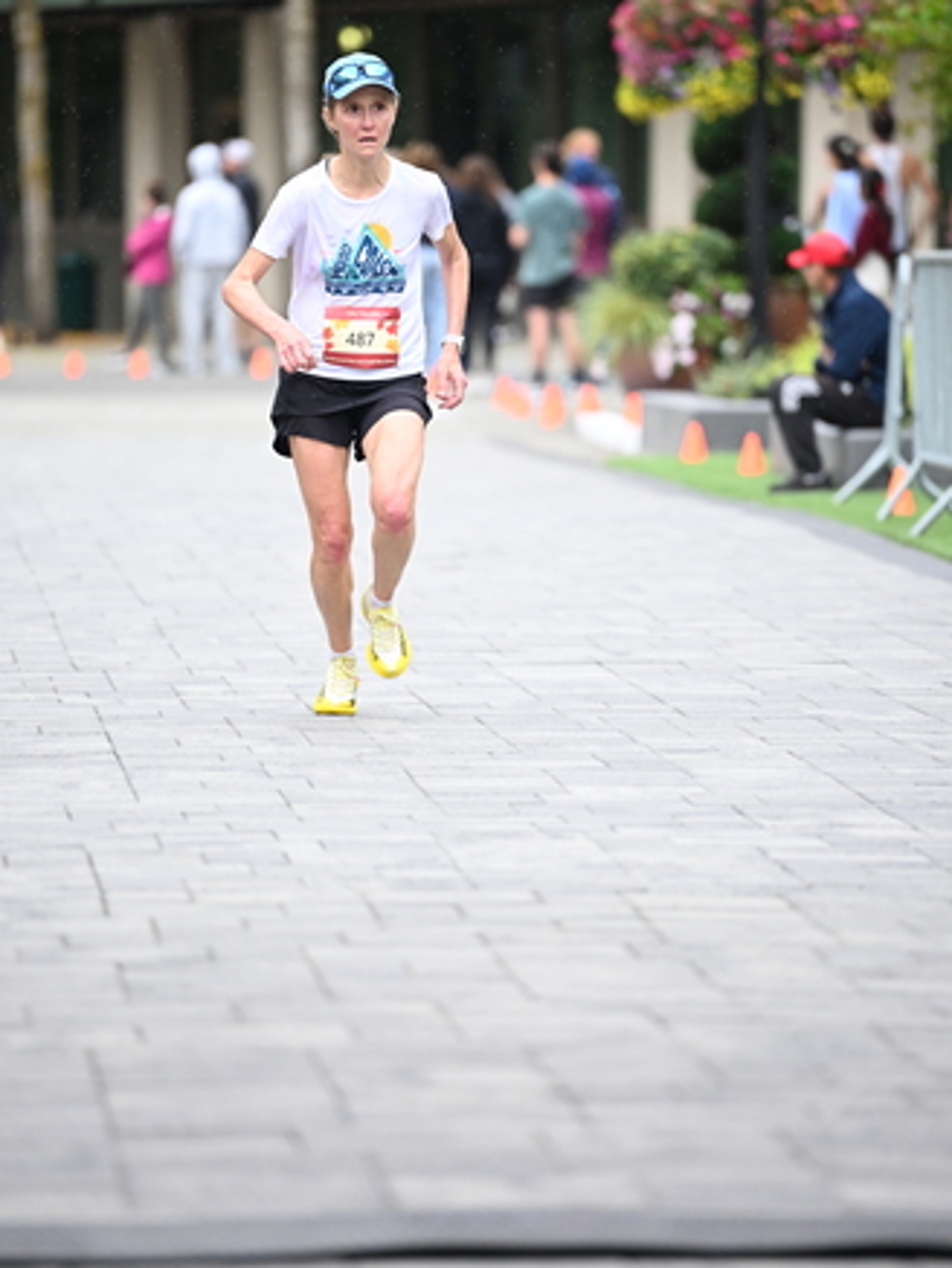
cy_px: 496
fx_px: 8870
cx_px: 440
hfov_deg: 6.1
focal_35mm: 242
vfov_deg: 8.2
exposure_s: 1/1250
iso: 1250
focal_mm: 200
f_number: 2.8
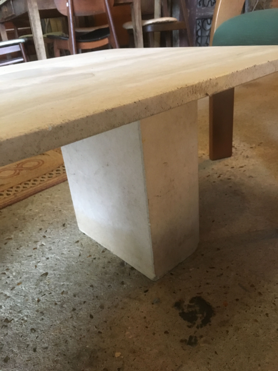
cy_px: 186
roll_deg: +7.1
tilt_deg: -28.9
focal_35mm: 29
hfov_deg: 48.2
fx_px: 311
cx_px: 139
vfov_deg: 61.7
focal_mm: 4.15
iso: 250
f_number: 2.2
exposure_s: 1/17
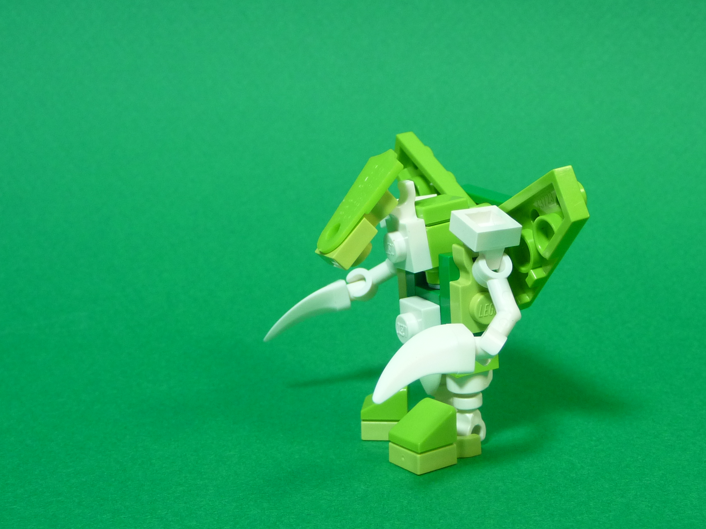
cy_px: 352
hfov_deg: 34.8
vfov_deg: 26.4
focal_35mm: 55
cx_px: 414
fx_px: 1122
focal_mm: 6.7
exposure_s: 1/30
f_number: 3.9
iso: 200
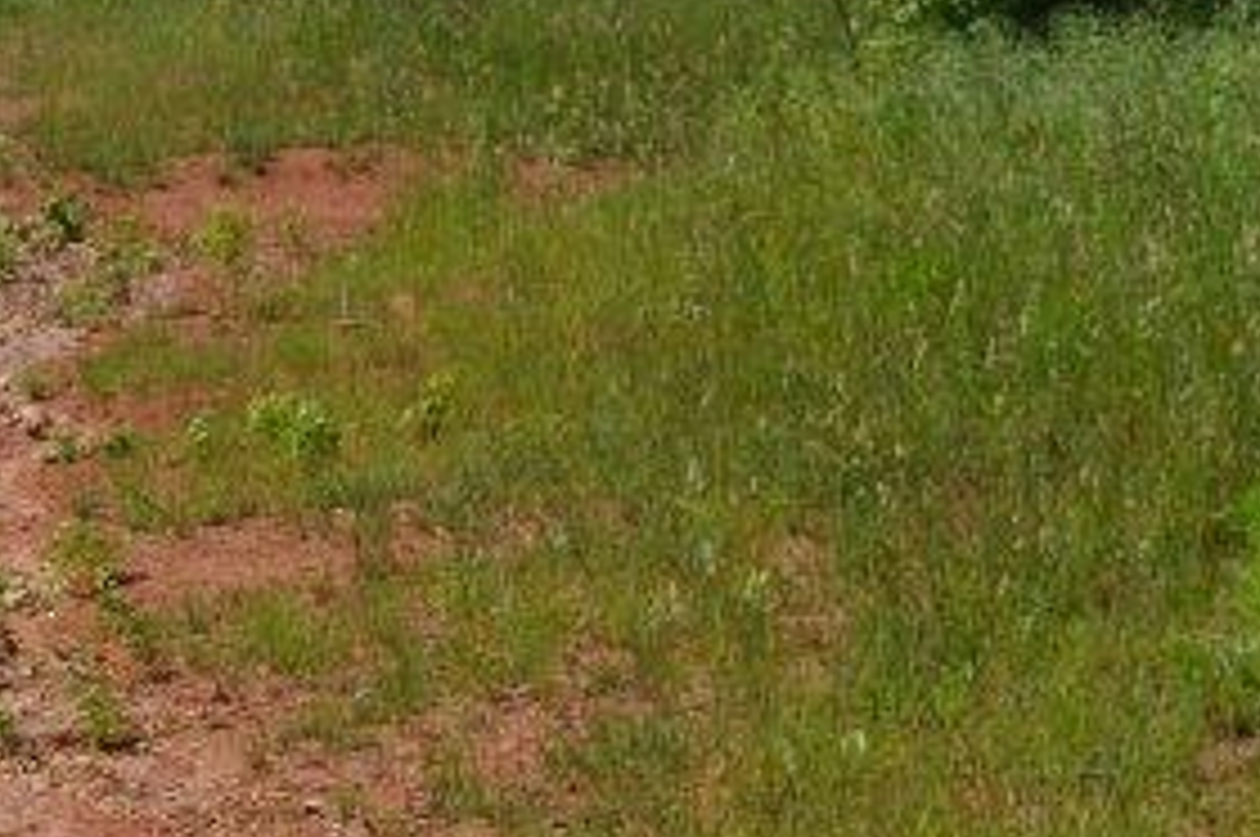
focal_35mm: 285
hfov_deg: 7.1
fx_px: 9963
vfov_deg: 4.8
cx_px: -729
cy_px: 466
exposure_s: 1/320
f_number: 9
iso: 100
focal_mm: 52
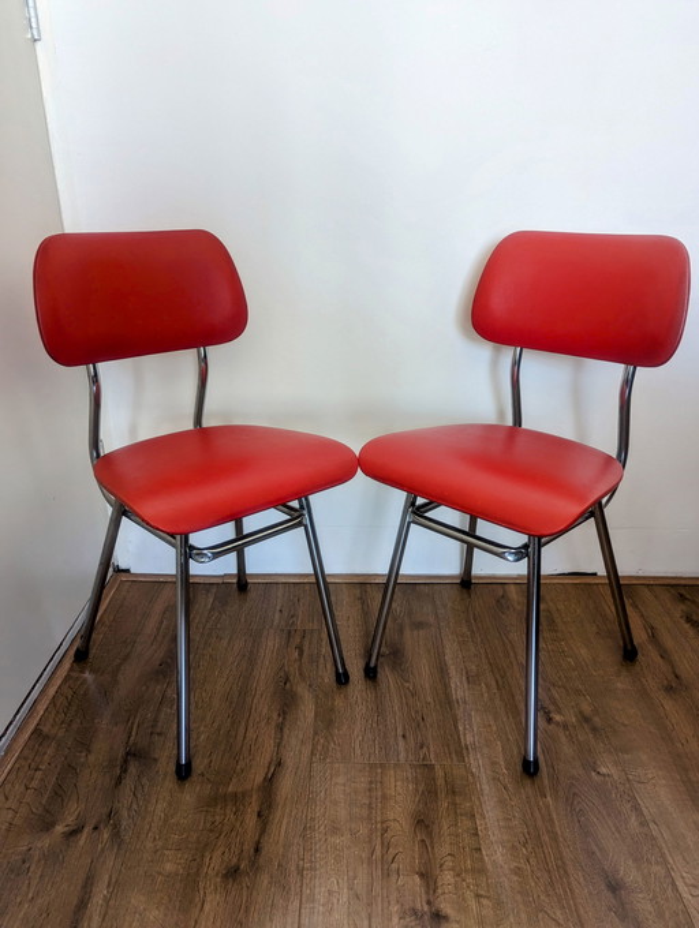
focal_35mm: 24
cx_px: 350
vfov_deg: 71.5
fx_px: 645
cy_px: 464
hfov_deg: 56.9
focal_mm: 6.81
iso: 146
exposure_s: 1/25
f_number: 1.85
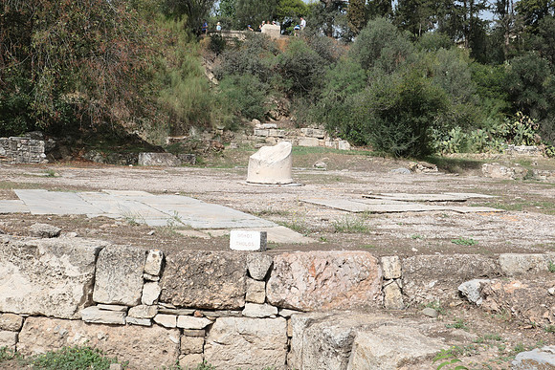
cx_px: 278
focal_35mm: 44
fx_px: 678
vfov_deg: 30.5
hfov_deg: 44.5
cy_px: 185
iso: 200
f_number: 6.3
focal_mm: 16.2
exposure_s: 1/800
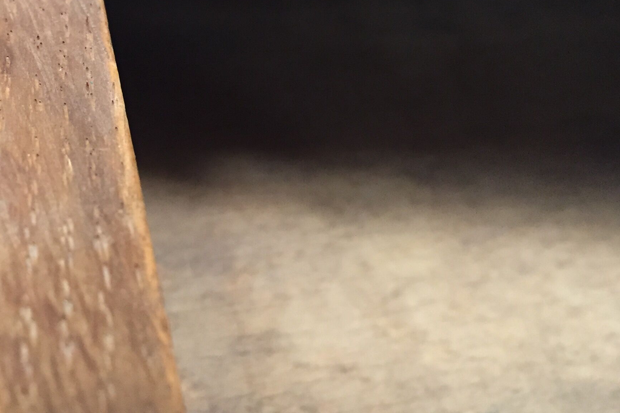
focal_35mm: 57
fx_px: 982
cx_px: 195
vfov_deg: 23.3
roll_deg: -4.3
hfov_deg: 34.6
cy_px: 67
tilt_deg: -30.2
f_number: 2.2
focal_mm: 4.15
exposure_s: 1/17
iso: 250
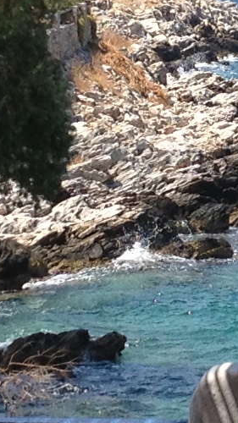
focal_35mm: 249
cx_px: 410
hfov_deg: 4.8
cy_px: 112
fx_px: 2795
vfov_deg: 8.7
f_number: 2.4
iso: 50
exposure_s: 1/1151
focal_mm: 4.28
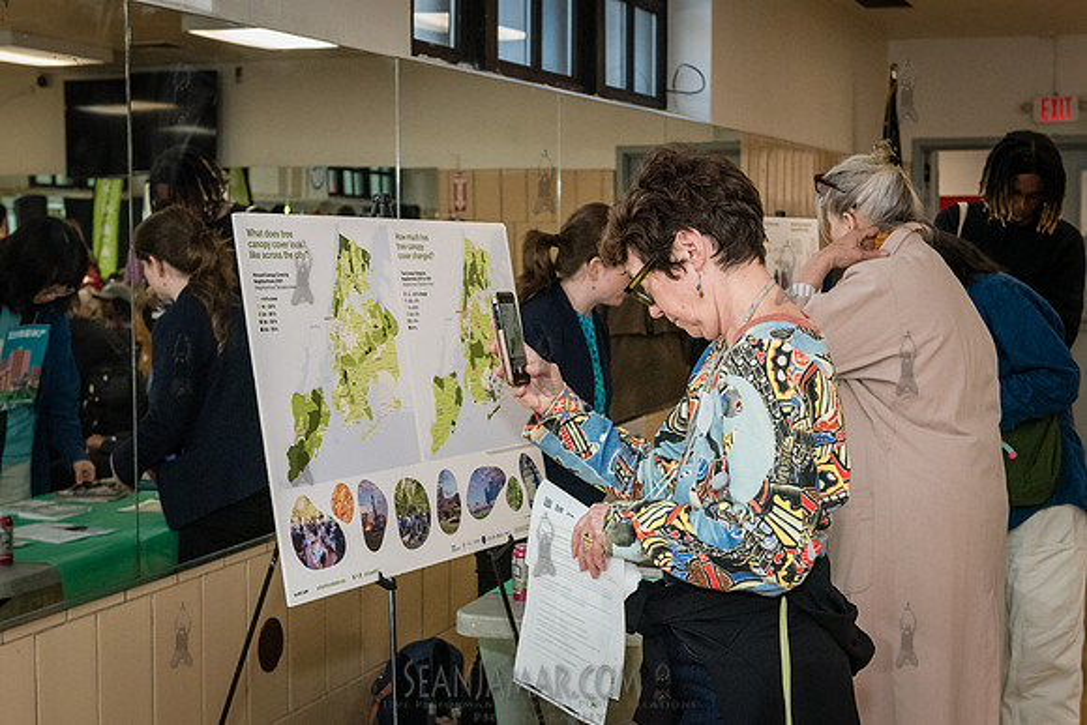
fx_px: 1805
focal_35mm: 60
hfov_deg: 33.5
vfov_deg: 22.7
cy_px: 376
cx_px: 539
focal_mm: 48
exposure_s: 1/250
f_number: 4.5
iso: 4000
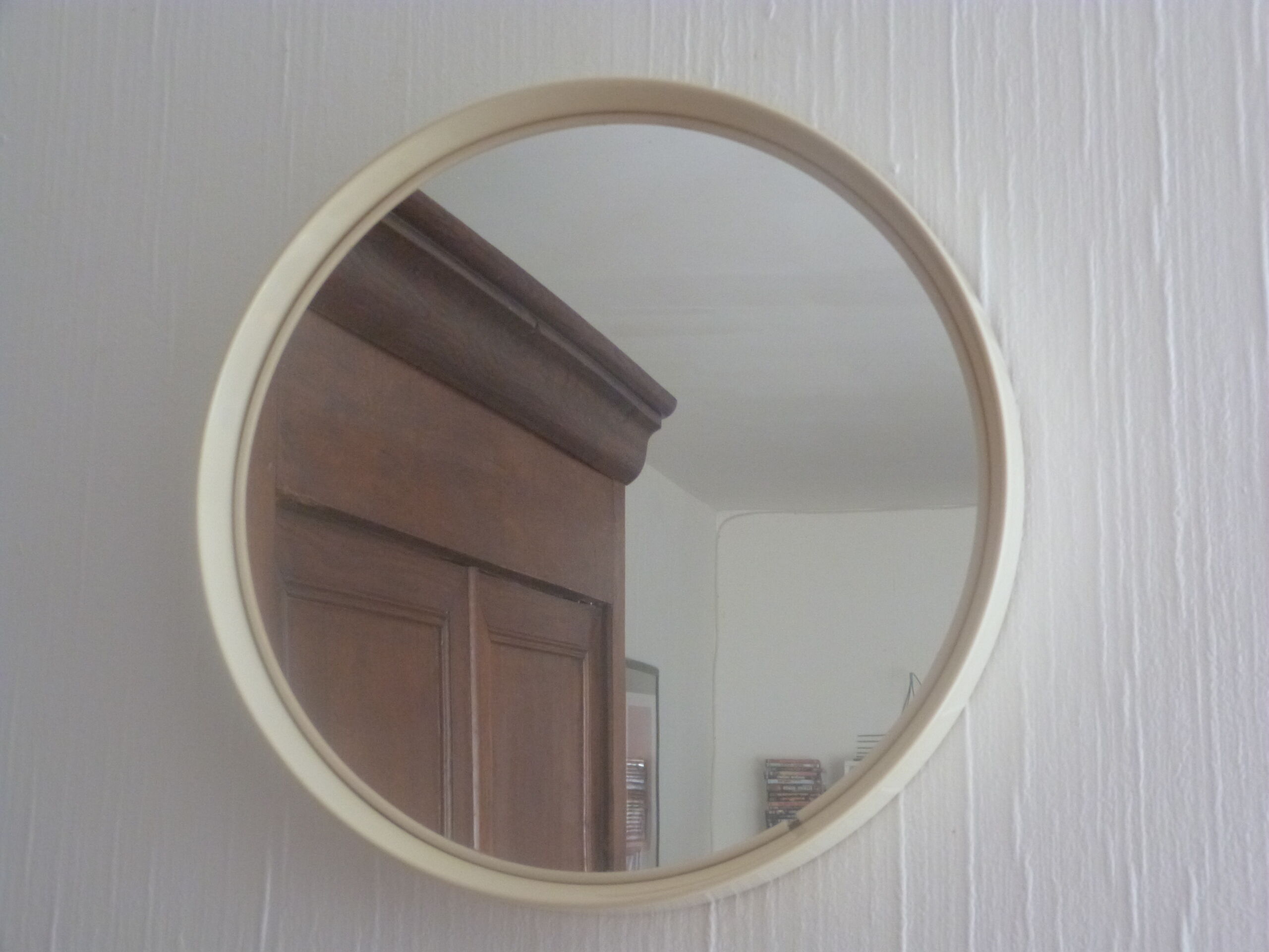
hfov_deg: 35.5
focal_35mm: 54
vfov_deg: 27.0
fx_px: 1980
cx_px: 634
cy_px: 476
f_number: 3.2
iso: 400
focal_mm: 9.7
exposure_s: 1/13
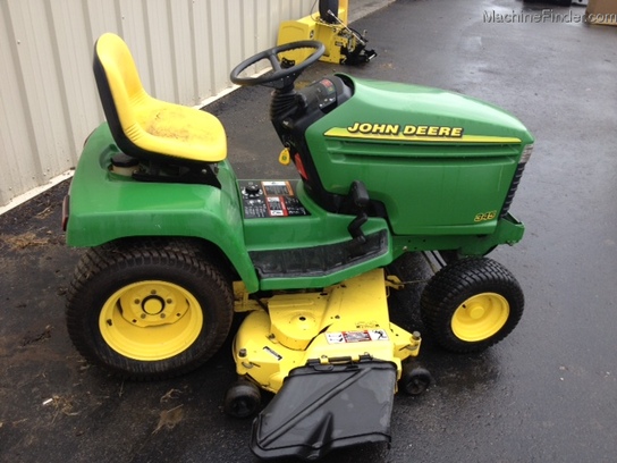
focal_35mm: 35
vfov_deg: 40.7
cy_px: 232
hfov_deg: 52.6
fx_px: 624
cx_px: 308
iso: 64
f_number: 2.4
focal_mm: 4.28
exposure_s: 1/120
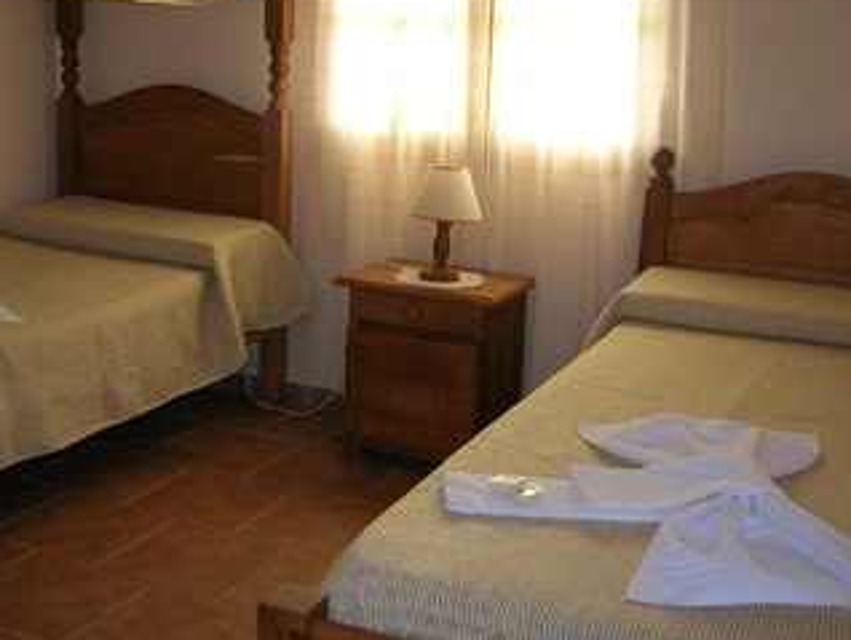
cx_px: 310
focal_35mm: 47
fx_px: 1156
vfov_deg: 30.9
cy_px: 273
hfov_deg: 40.1
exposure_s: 1/30
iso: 50
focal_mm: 5.7
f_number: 2.9
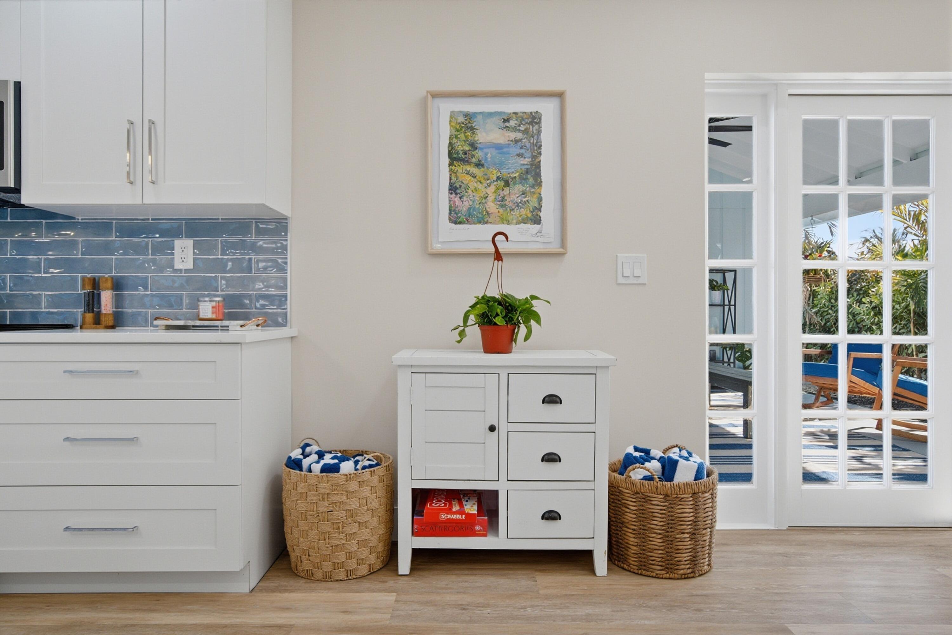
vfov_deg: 53.1
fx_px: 635
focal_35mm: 24
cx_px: 476
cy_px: 318
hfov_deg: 73.7
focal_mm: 24
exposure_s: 1/640
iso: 800
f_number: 8
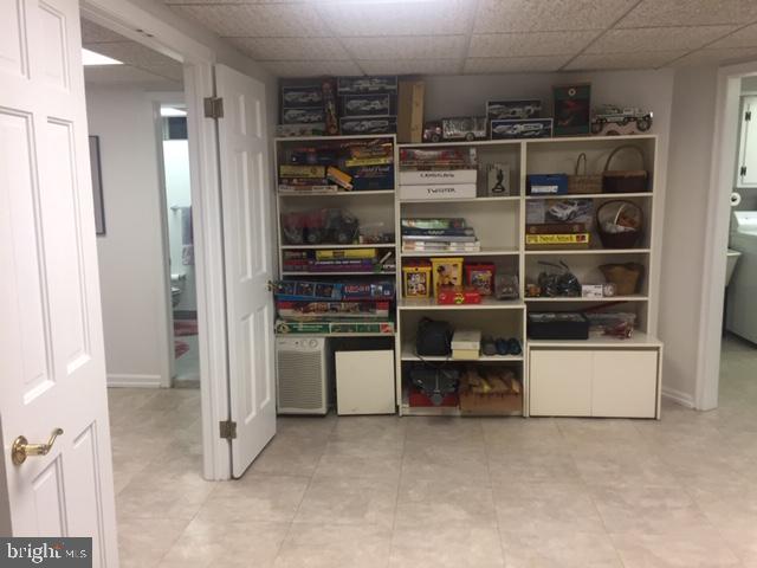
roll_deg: +2.0
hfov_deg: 61.7
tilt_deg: -9.7
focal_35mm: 29
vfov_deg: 48.2
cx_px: 378
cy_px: 284
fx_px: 634
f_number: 2.2
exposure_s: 1/30
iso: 40
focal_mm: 4.15
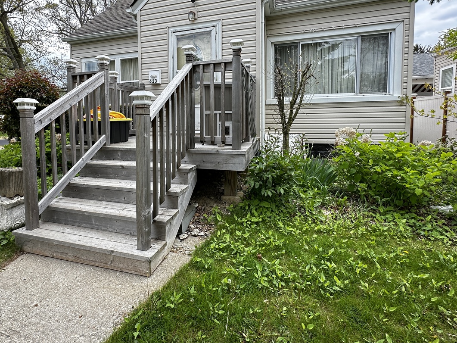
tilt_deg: -3.1
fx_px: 251
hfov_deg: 84.0
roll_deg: +0.1
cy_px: 136
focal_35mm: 19
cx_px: 193
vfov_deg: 68.0
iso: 40
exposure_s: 1/263
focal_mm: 2.22
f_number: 2.2
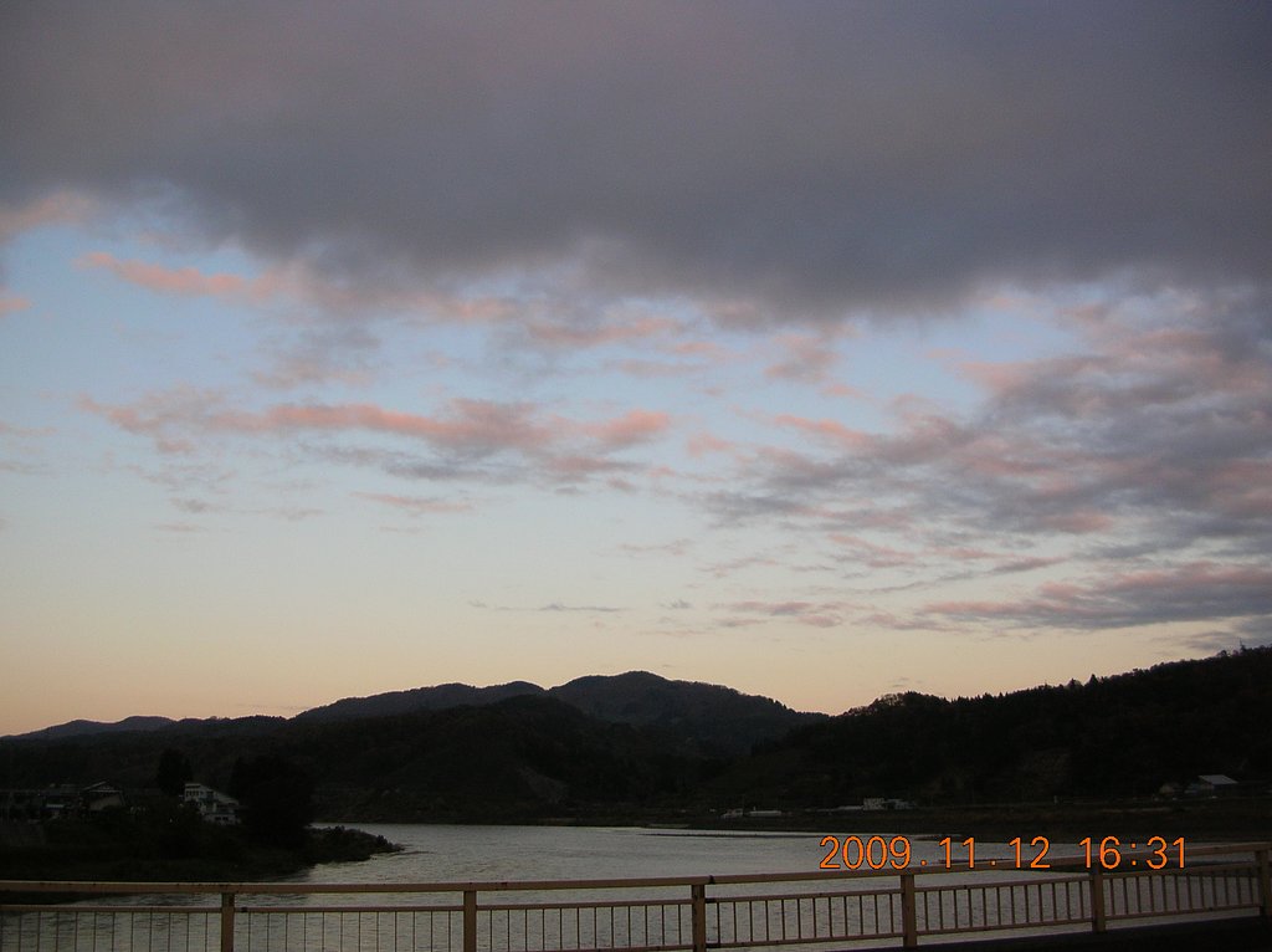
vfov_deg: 40.6
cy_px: 476
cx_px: 636
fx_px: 1285
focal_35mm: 35
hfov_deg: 52.7
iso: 50
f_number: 2.8
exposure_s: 1/195
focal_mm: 5.8
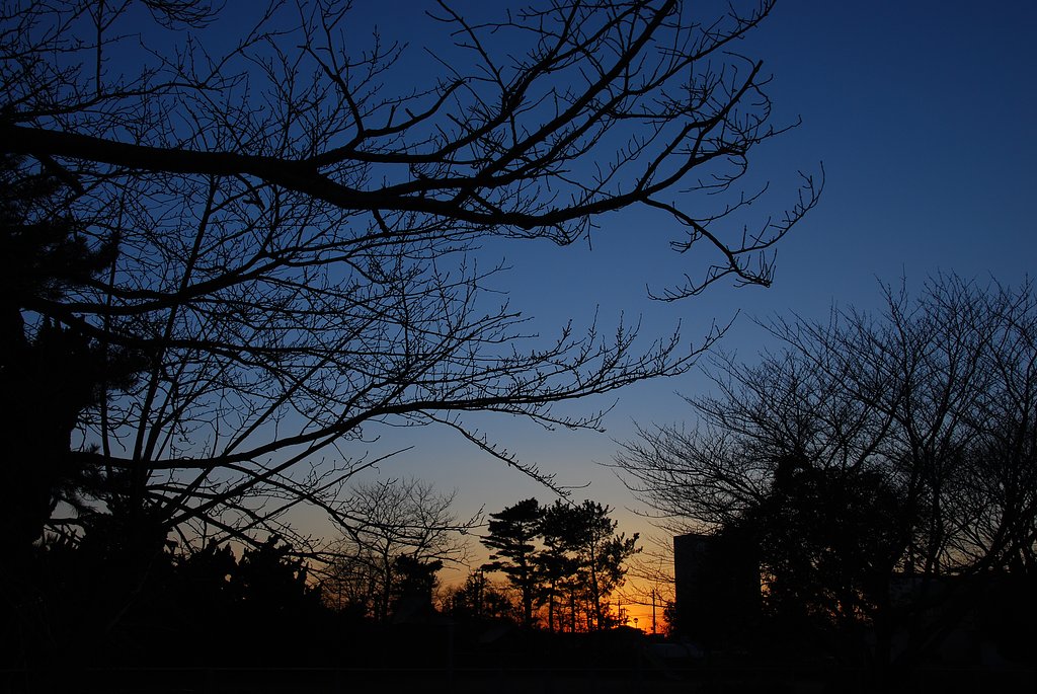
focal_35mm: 34
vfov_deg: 38.4
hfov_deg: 55.1
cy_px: 347
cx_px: 518
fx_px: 995
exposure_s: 1/320
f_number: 9
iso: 100
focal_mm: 23
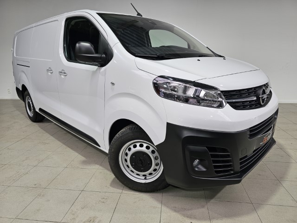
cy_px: 112
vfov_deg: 58.9
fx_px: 197
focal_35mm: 23
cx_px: 148
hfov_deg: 73.9
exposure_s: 1/100
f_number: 1.7
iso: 50
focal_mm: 6.3
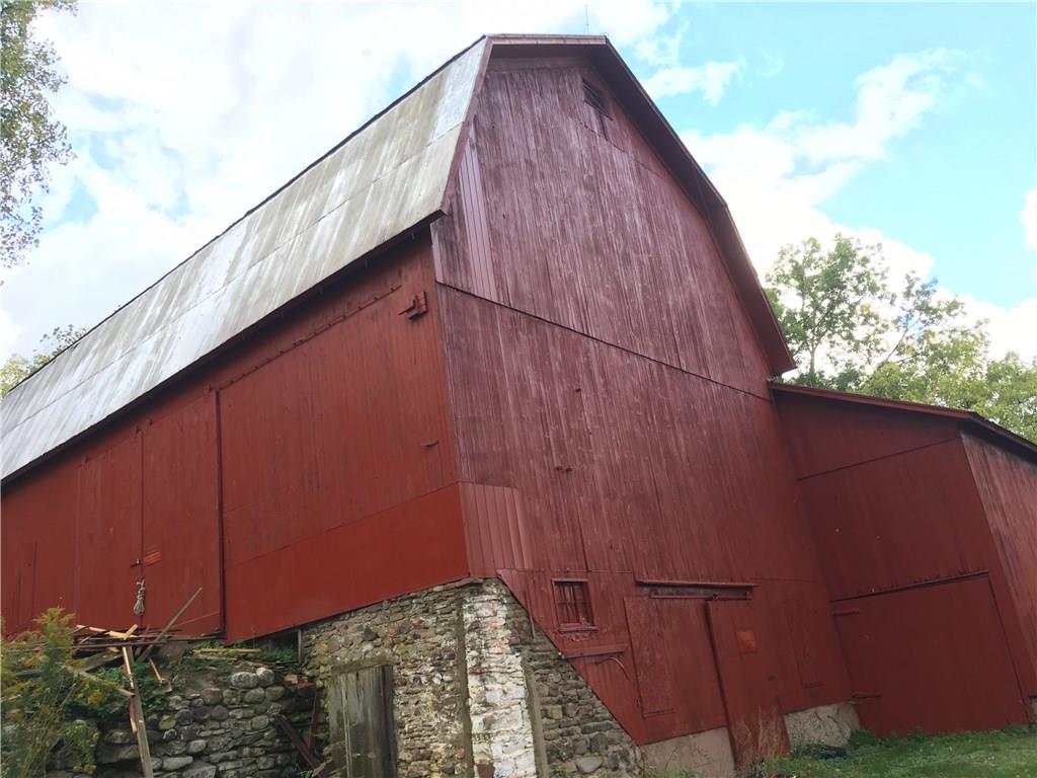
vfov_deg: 48.2
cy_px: 389
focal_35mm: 29
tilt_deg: +21.0
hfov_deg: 61.7
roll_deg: +8.7
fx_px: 869
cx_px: 518
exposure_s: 1/120
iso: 40
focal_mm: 4.15
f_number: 2.2
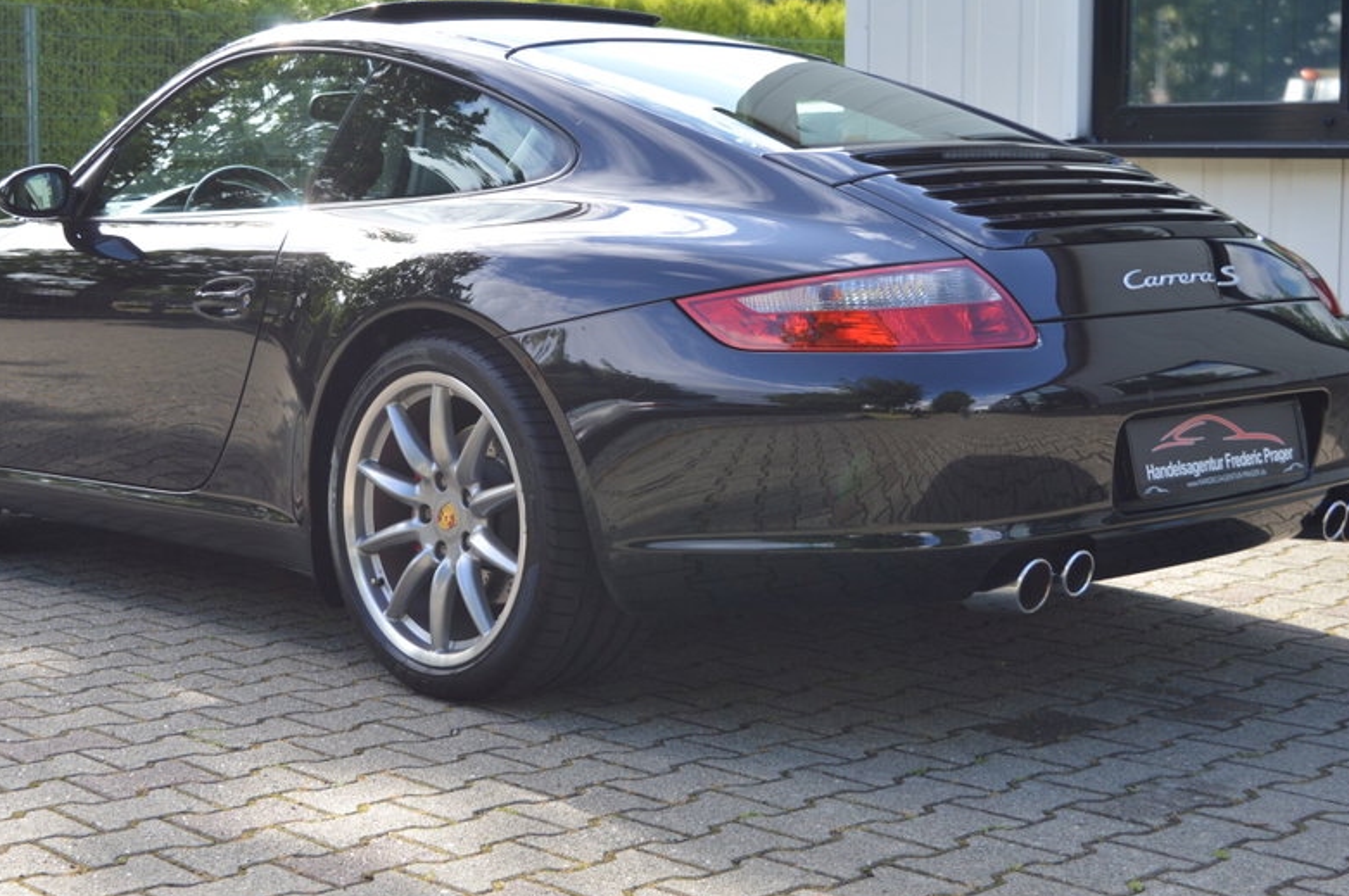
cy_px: 374
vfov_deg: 22.9
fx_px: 2209
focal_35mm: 59
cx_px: 573
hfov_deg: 33.9
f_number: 5.6
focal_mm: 30
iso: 100
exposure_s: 1/125
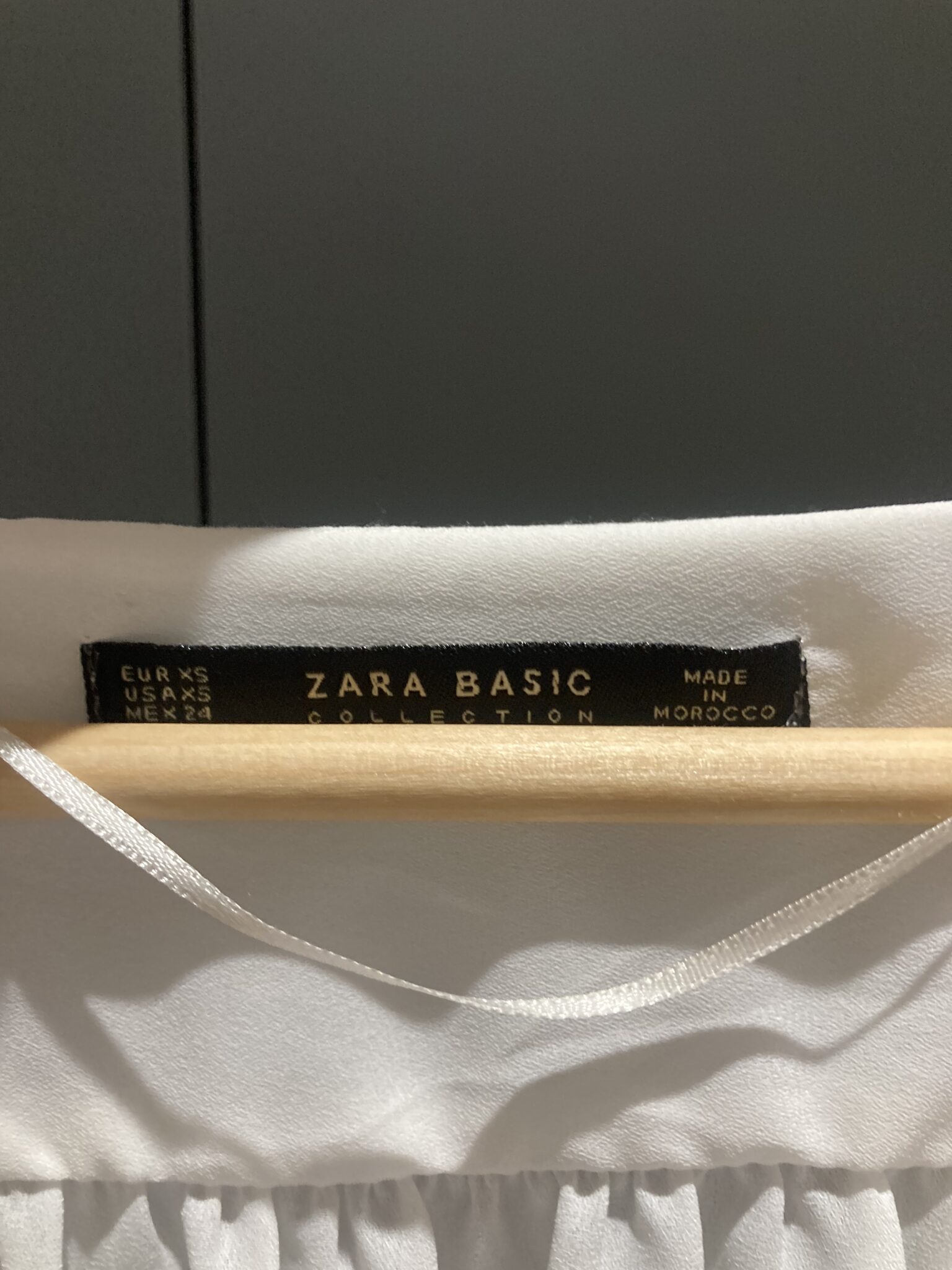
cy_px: 635
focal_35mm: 28
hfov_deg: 49.7
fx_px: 1027
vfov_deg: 63.4
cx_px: 476
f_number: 1.8
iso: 200
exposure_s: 1/60
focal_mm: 3.99
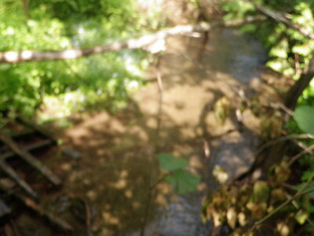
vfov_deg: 39.7
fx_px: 327
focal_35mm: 36
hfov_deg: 51.4
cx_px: 157
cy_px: 118
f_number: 4.1
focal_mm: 6.53
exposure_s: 1/250
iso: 400
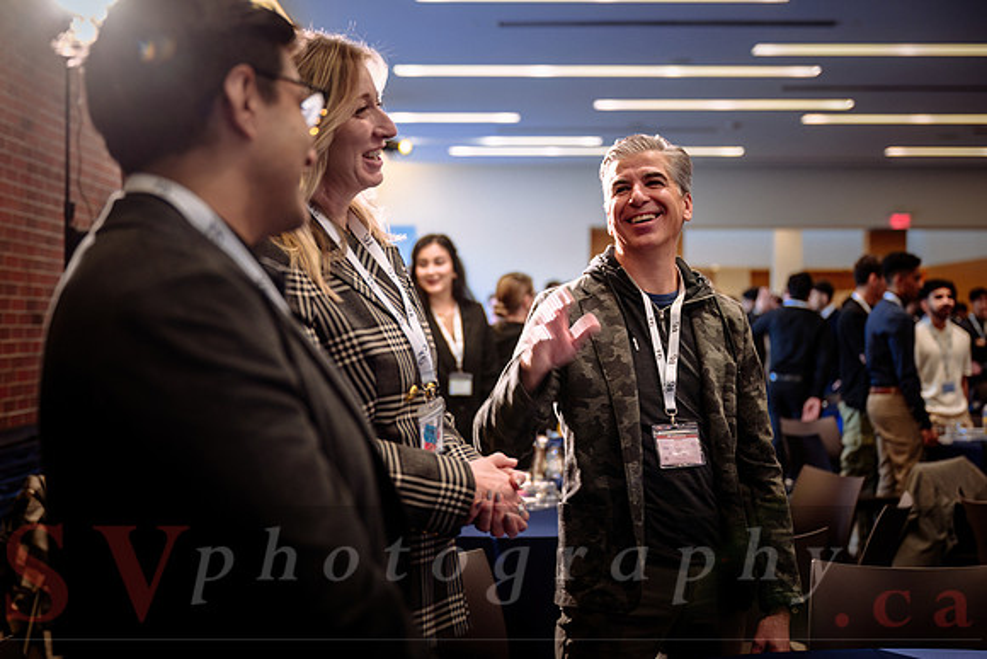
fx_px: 1584
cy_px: 310
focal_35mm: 58
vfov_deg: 23.5
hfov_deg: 34.6
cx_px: 453
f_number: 2.8
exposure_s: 1/80
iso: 500
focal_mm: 53
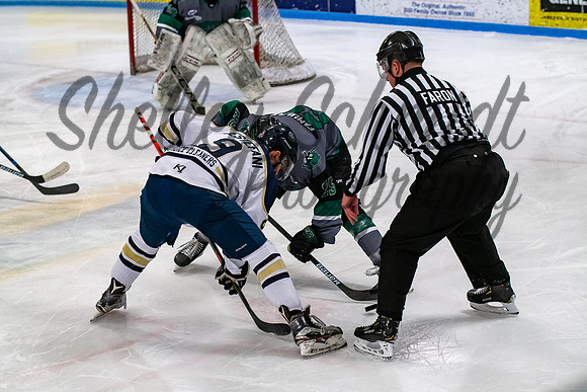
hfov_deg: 19.5
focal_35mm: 105
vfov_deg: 13.0
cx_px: 294
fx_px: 1712
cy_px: 196
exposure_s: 1/800
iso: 2000
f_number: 3.5
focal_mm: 70
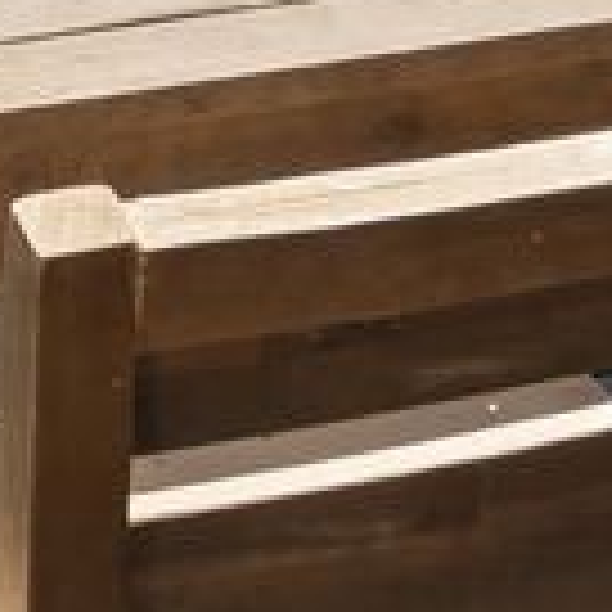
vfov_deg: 12.3
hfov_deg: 15.8
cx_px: 40
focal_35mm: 109
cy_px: -902
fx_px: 2180
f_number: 7.1
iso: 125
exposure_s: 1/40
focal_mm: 17
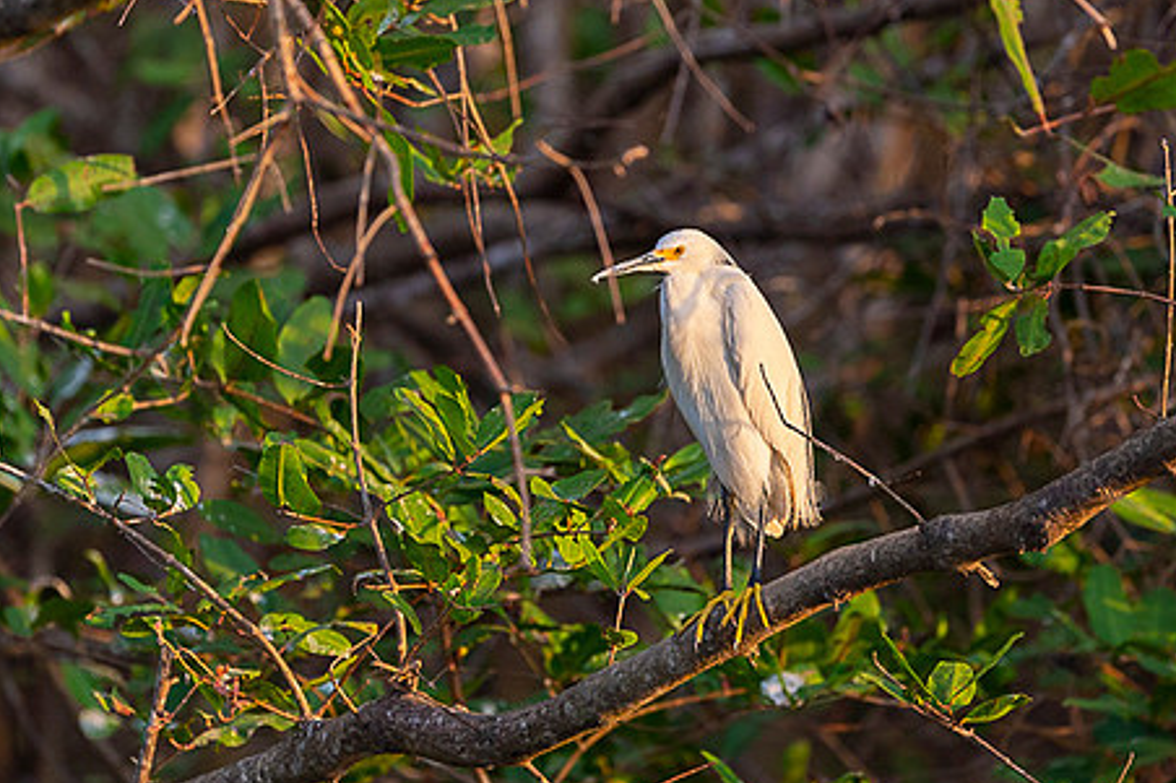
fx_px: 27167
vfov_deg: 1.7
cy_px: 340
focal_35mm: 832
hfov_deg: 2.5
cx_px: 679
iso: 800
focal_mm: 500
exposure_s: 1/1600
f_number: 4
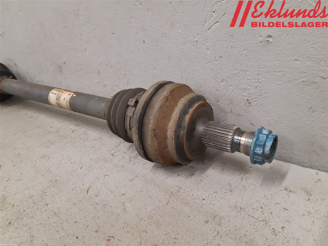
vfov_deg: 53.1
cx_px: 164
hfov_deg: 67.3
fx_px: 246
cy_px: 123
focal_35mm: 26
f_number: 1.7
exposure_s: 1/50
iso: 200
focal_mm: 3.93
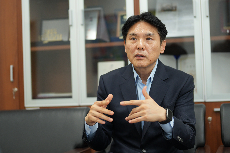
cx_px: 115
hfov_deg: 27.0
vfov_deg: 18.2
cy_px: 76
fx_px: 479
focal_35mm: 75
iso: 100
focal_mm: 50
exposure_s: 1/200
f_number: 1.2
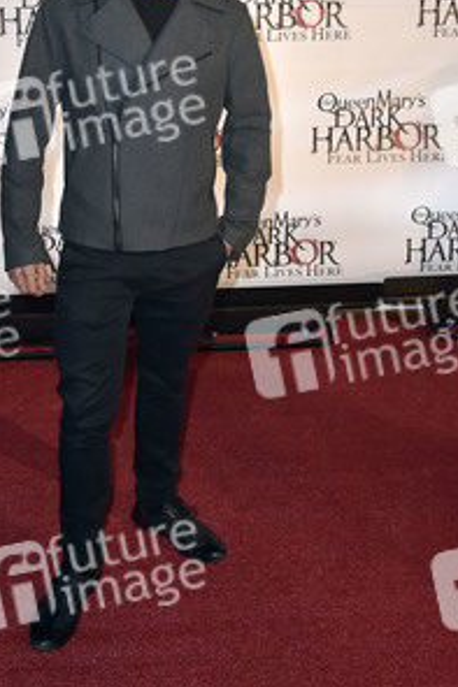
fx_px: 879
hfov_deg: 29.0
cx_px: 155
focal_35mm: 46
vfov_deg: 42.2
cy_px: 227
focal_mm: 34
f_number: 5.6
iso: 400
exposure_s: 1/250
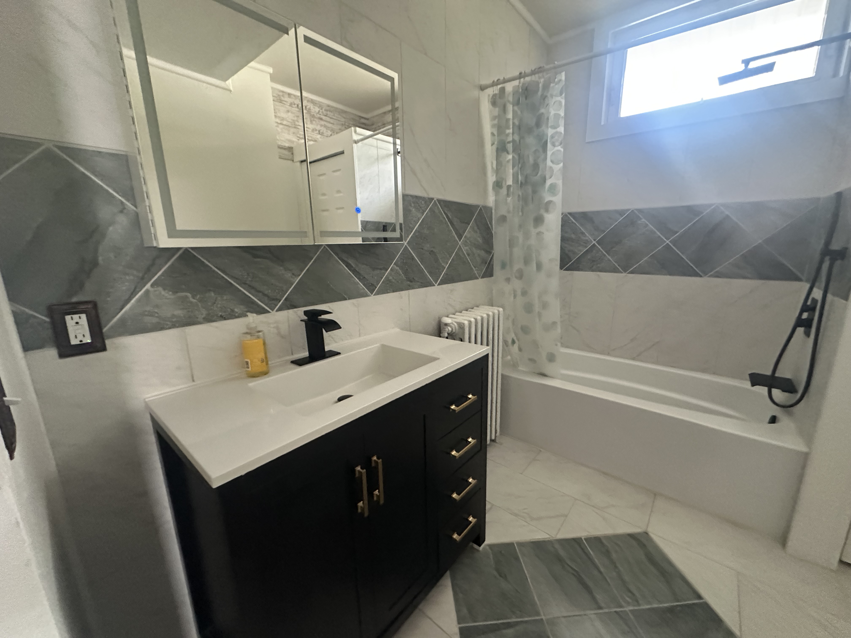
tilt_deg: -12.6
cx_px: 426
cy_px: 319
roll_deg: +2.0
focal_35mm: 14
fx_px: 344
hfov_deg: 102.1
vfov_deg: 85.7
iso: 800
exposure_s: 1/60
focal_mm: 2.22
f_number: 2.2
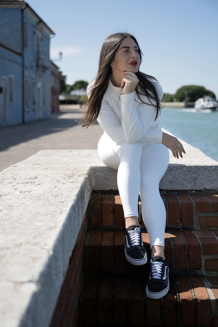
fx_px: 445
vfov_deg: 40.3
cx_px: 107
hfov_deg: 27.5
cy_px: 166
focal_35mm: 49
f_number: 2.8
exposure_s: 1/1600
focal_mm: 47
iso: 100
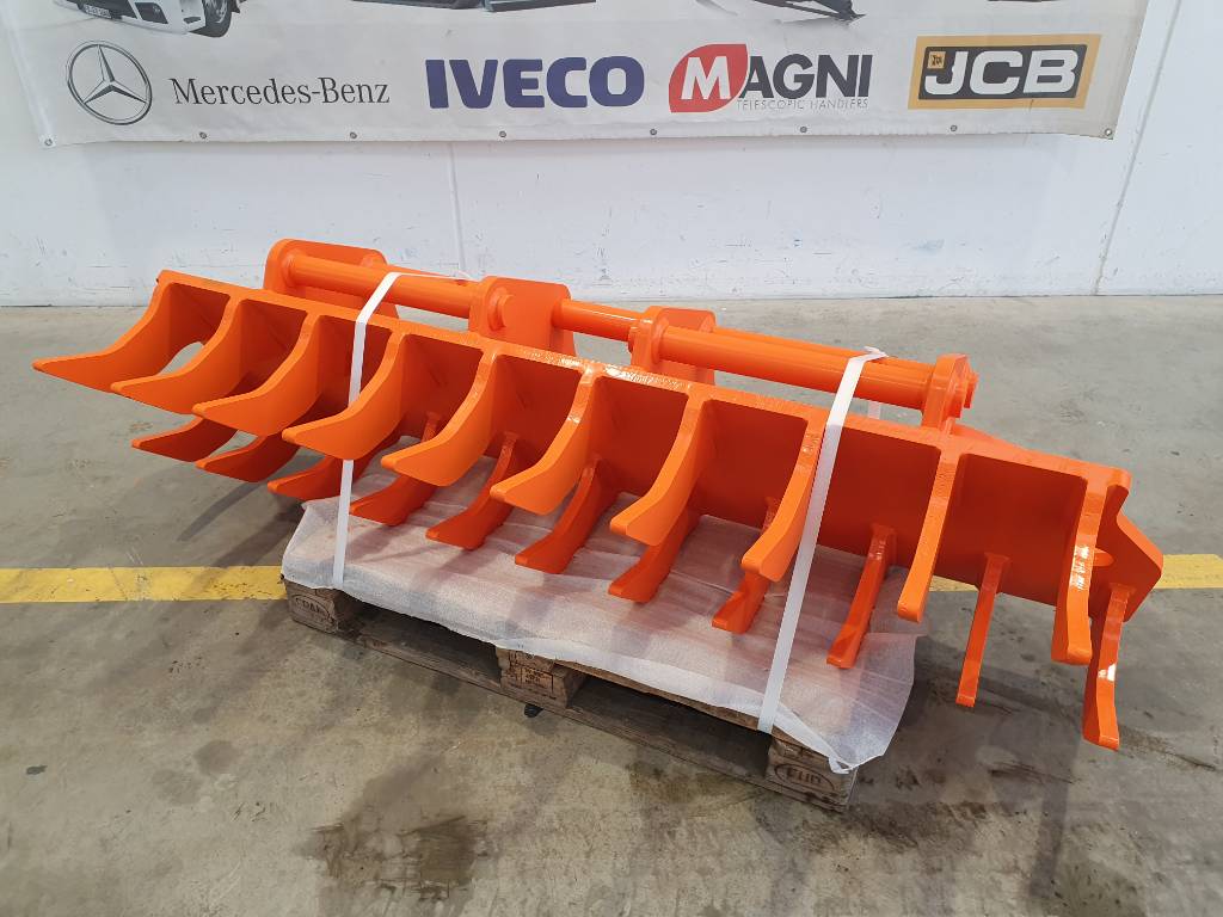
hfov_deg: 67.3
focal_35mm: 26
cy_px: 458
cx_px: 612
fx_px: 919
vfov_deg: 53.1
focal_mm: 4.32
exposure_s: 1/100
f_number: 2.4
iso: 100
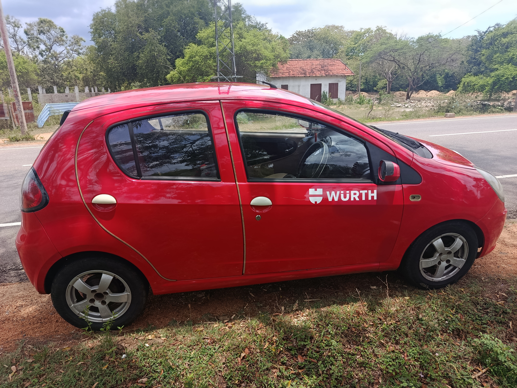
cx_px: 258
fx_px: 358
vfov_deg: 56.8
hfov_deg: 71.6
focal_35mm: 24
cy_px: 194
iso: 50
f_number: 1.7
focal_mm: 5.24
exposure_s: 1/237
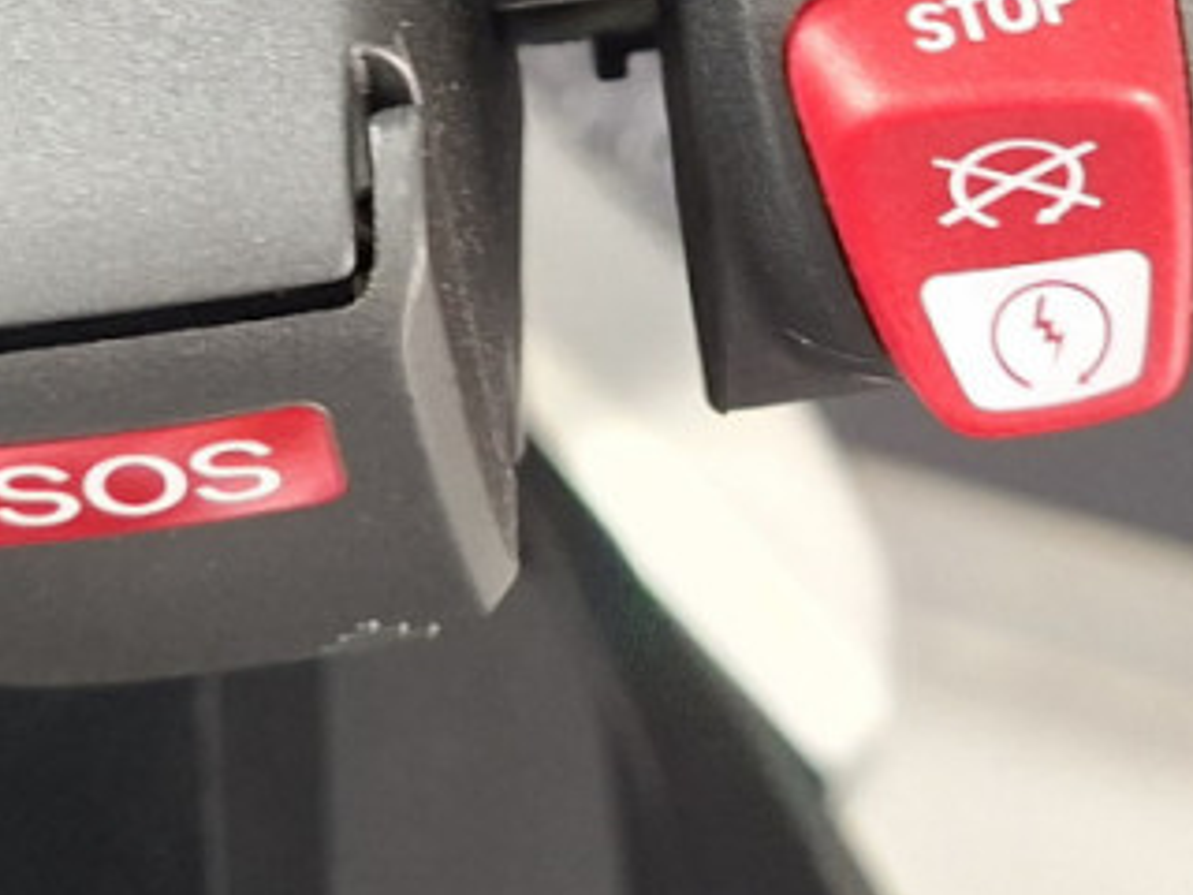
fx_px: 3963
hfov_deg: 17.1
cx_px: 652
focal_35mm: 115
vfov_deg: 12.0
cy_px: -612
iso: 320
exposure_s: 1/30
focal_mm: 5.54
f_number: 1.8
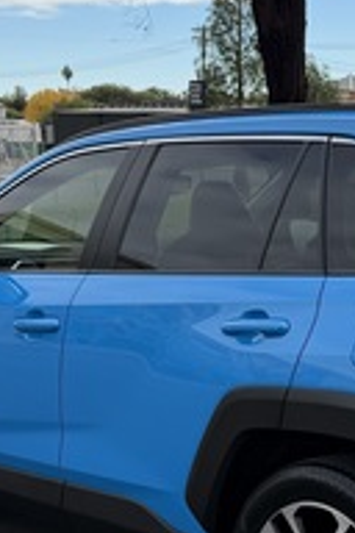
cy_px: 361
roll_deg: +0.6
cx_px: 324
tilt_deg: -8.3
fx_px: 1228
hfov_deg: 16.2
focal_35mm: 83
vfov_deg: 24.3
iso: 100
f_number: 1.78
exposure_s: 1/2525
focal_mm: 6.76
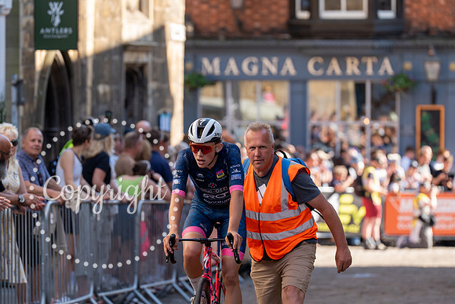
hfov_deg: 10.4
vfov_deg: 7.0
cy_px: 152
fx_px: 2490
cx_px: 228
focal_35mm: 197
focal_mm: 197
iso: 500
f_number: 4
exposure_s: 1/1000
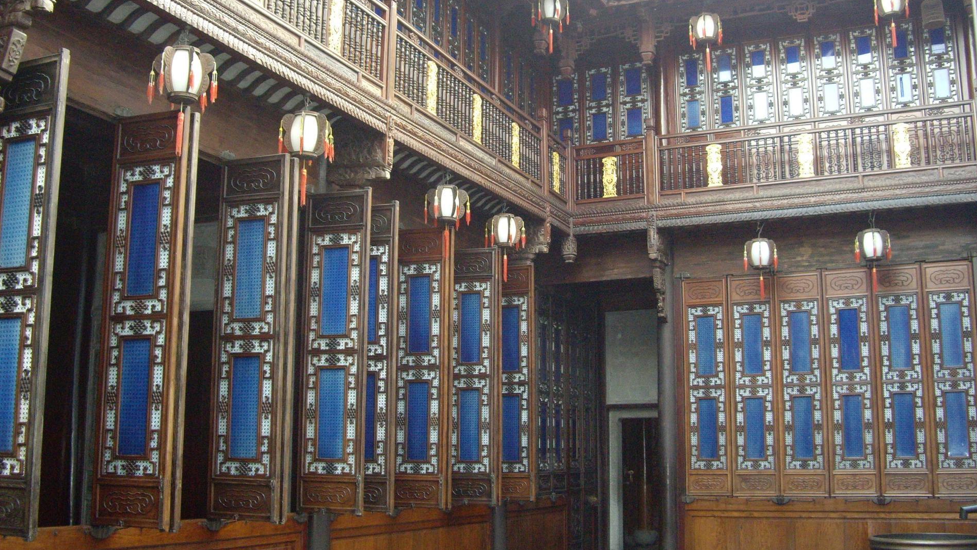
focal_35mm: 42
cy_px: 254
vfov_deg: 28.3
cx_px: 495
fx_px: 1088
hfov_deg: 48.4
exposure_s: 1/40
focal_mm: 7.9
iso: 400
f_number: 2.8
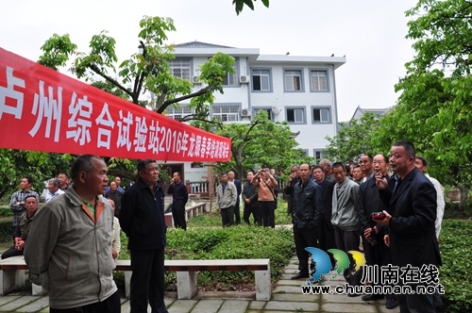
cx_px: 236
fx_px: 354
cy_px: 156
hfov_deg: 67.4
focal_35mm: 27
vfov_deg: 47.8
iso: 200
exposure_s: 1/160
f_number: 6.3
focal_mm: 18
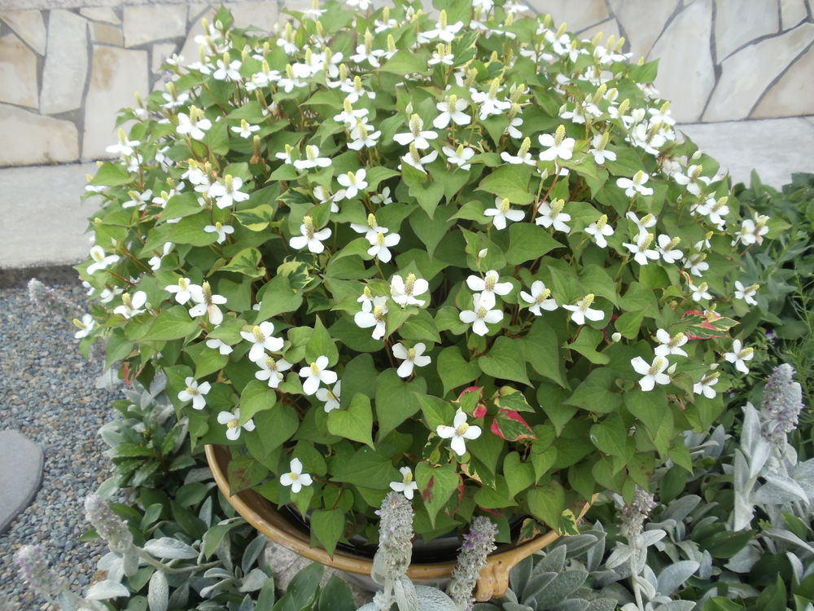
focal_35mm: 44
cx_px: 407
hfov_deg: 42.9
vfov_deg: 32.9
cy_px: 306
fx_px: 1035
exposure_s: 1/200
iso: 100
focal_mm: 6
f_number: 3.5
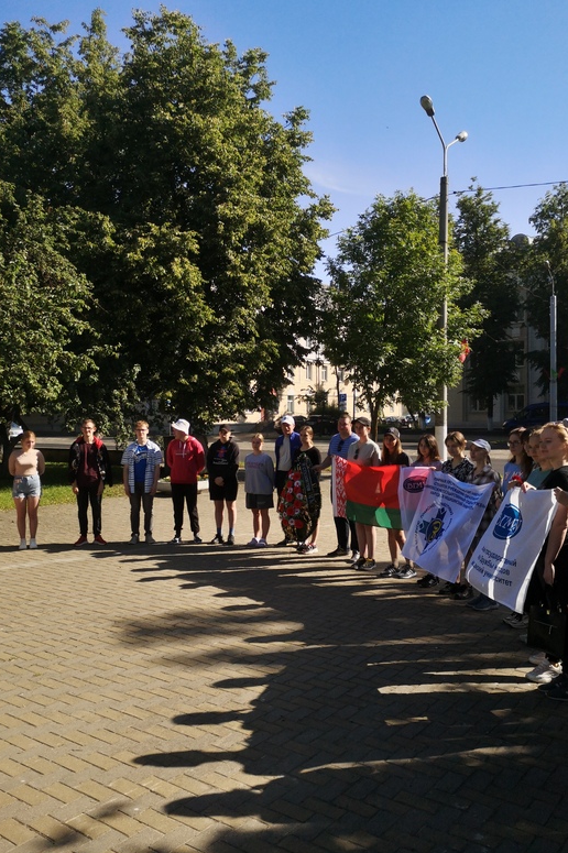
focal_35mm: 29
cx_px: 285
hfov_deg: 44.9
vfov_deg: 63.7
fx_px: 687
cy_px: 423
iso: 50
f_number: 1.8
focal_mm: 3.95
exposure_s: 1/4000
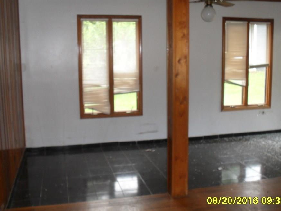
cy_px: 101
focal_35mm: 41
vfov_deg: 35.1
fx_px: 333
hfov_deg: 45.7
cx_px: 154
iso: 160
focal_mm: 6.3
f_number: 3.2
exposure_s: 1/45
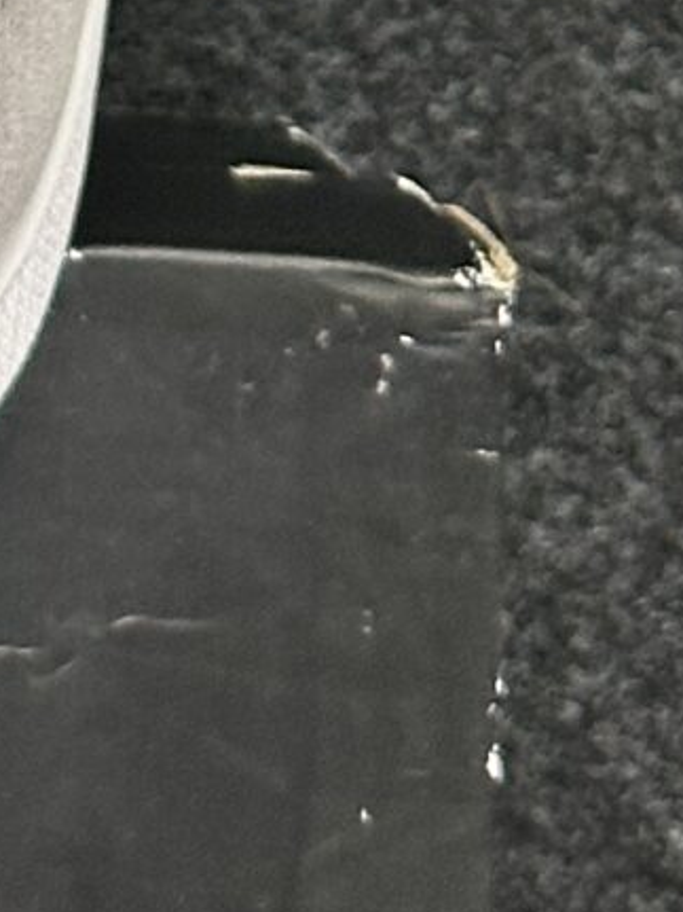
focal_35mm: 285
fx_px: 7501
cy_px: -1276
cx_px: -926
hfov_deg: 5.1
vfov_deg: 6.6
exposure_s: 1/50
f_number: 1.78
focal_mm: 6.86
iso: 250
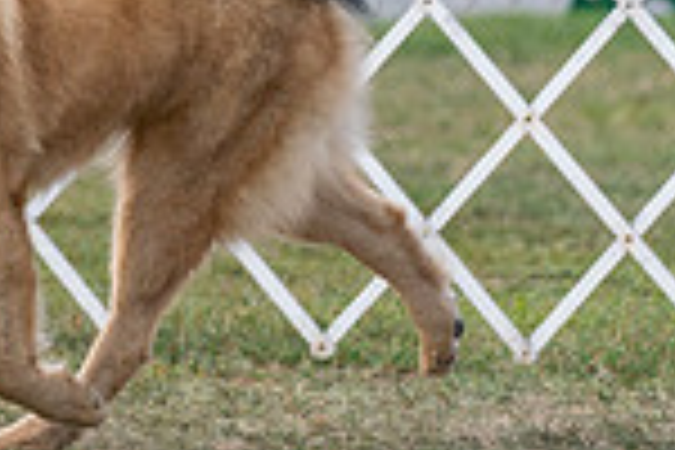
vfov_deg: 1.9
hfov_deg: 2.8
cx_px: -241
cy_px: -410
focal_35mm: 728
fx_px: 13649
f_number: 4
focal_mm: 162
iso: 400
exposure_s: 1/2000
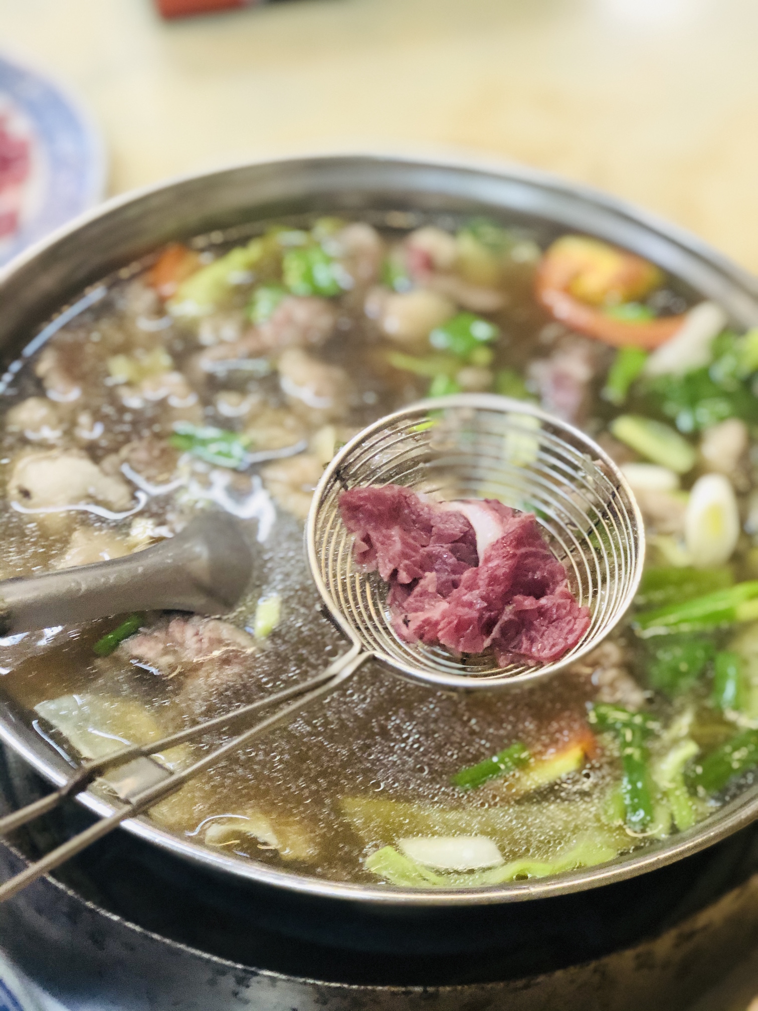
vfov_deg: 33.8
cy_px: 506
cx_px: 379
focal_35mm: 57
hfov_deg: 25.7
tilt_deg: -49.8
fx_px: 1664
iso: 400
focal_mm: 6.6
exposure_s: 1/30
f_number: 2.8
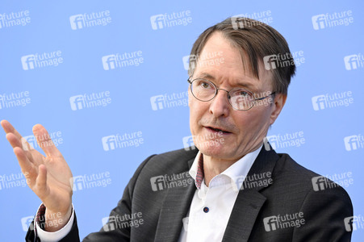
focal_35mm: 200
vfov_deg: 6.9
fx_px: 2021
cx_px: 182
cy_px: 121
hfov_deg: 10.3
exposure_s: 1/800
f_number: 4.5
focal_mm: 200
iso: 3200
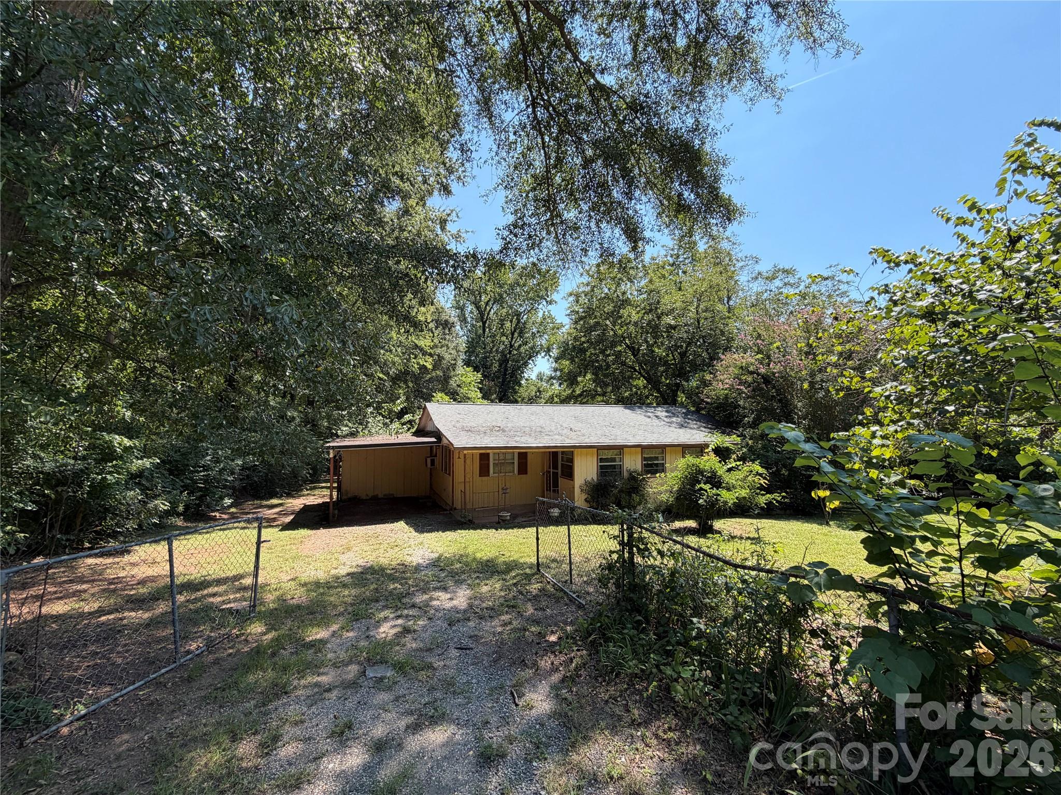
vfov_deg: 85.7
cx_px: 530
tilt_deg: +3.7
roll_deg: -0.1
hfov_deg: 102.1
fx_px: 429
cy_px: 398
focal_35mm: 14
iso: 50
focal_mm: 2.22
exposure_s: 1/502
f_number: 2.2
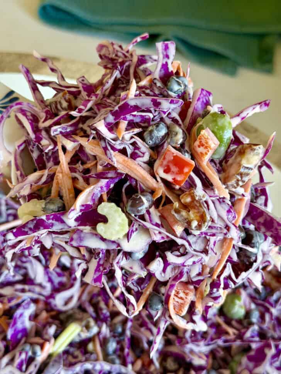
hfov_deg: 30.3
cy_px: 187
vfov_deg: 39.7
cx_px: 140
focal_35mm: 48
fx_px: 520
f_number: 1.8
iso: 100
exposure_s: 1/68
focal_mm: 6.8
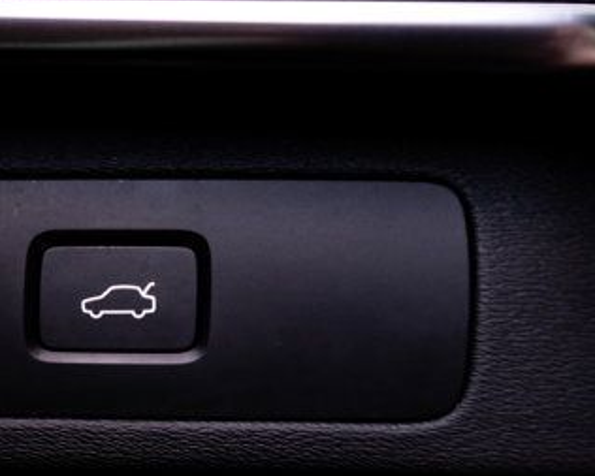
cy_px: 373
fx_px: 1673
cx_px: 147
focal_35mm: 95
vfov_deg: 16.1
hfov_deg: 20.0
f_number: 4
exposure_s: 1/200
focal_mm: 50
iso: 640
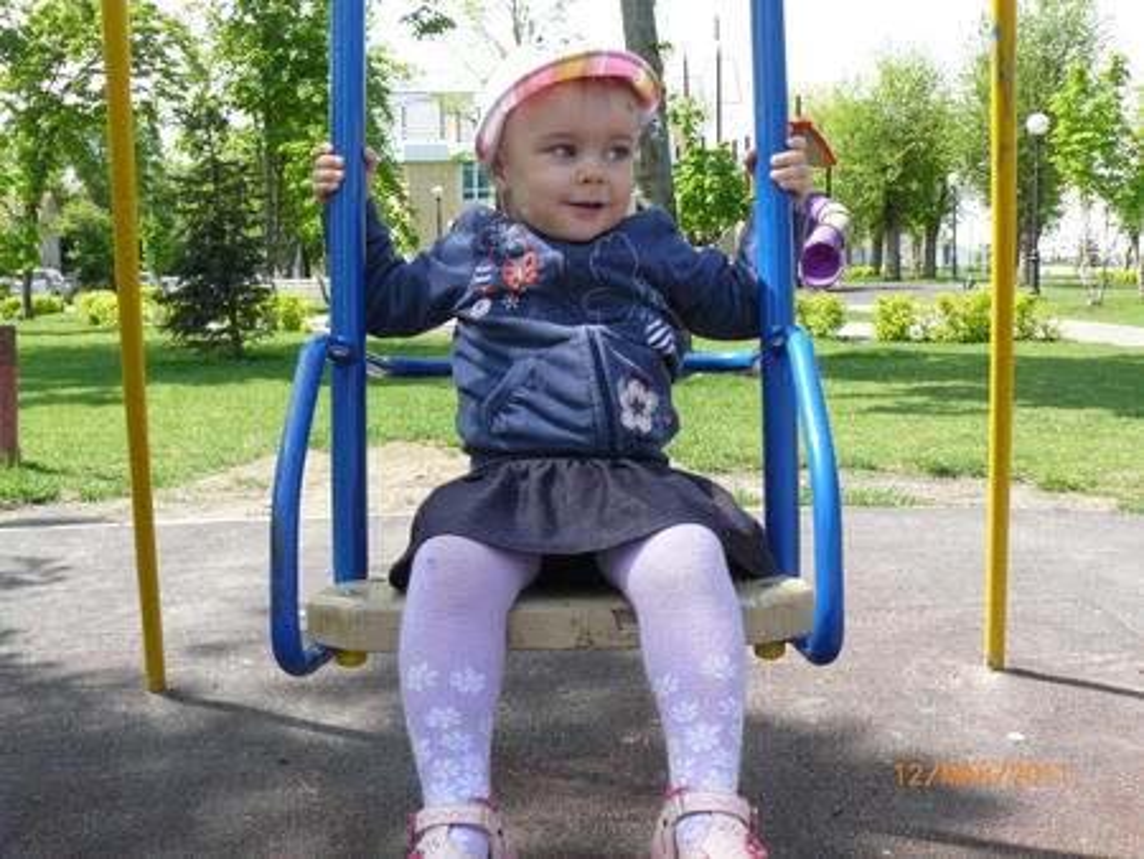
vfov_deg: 39.7
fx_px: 1190
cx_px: 572
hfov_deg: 51.3
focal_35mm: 36
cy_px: 430
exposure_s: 1/200
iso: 100
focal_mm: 6
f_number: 4.5
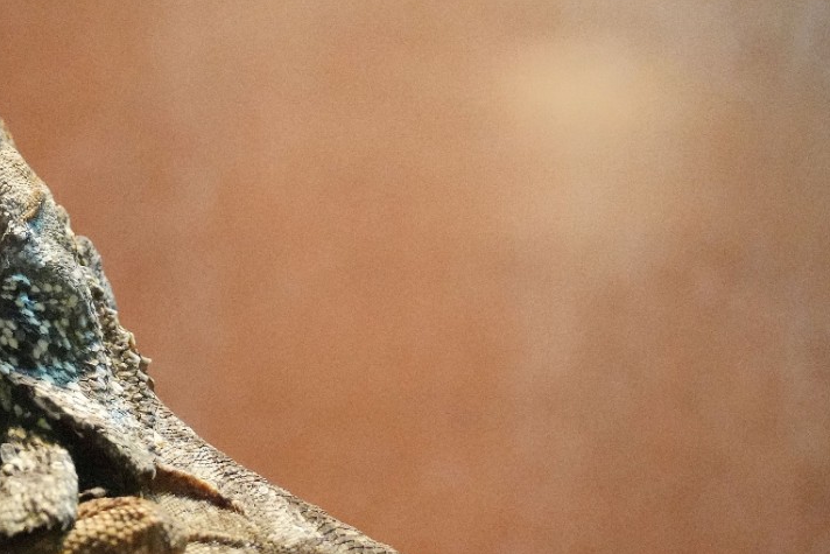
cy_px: 291
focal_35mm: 393
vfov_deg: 3.5
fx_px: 9062
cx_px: 26
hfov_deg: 5.2
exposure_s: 1/125
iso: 12800
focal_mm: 200
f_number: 5.6
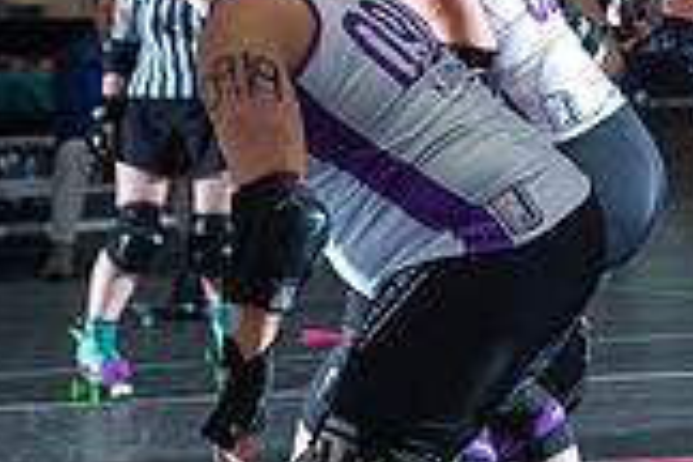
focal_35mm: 172
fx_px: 3311
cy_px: 148
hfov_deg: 11.6
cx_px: 933
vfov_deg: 8.0
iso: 800
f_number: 7.1
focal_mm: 48
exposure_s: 1/160
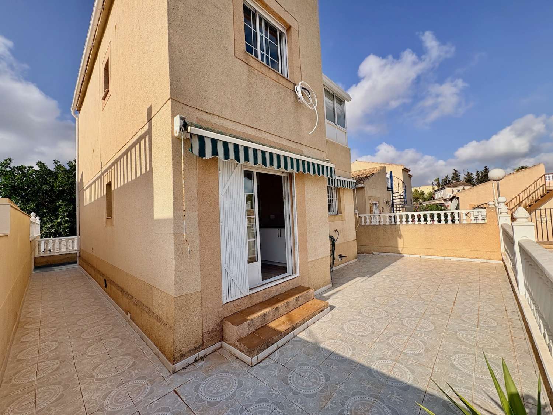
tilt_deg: +2.4
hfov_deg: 102.1
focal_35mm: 14
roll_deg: +3.0
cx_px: 276
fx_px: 224
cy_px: 208
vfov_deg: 85.7
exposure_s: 1/1927
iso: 50
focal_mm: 2.22
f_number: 2.2
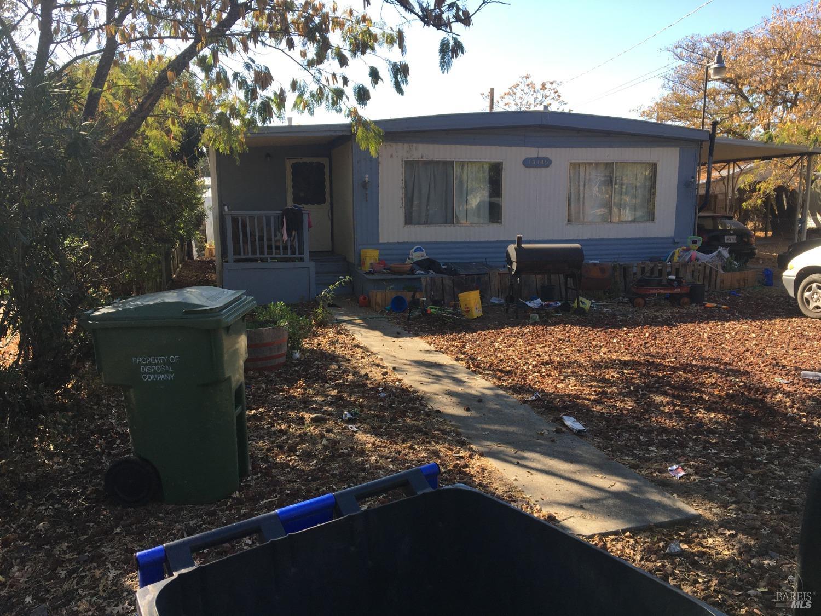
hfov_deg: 61.7
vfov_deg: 48.2
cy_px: 308
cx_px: 410
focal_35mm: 29
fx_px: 688
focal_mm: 4.15
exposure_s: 1/534
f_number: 2.2
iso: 25
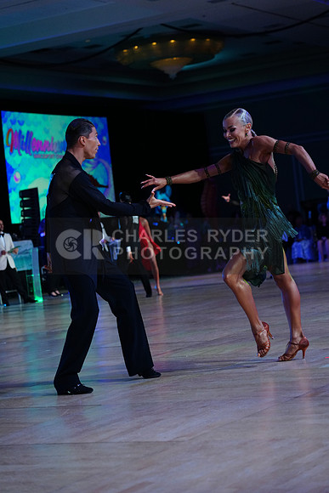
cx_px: 164
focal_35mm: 90
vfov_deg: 22.6
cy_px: 246
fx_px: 1233
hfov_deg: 15.2
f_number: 4
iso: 2500
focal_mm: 90
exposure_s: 1/400
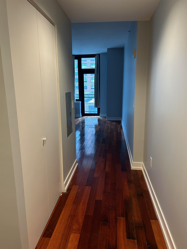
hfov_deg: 53.1
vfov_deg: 67.3
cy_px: 124
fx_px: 187
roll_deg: +0.8
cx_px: 94
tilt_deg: -11.1
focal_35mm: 26
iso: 250
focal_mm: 5.7
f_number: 1.5
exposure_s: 1/60
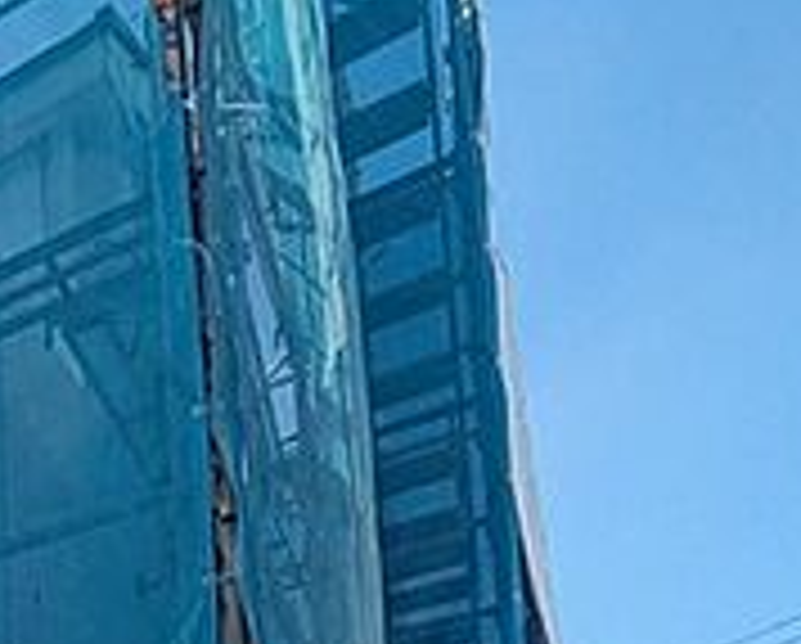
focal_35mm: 46
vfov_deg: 24.3
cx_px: -176
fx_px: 1092
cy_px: 1004
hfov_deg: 32.7
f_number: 2.2
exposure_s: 1/5348
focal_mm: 1.83
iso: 54
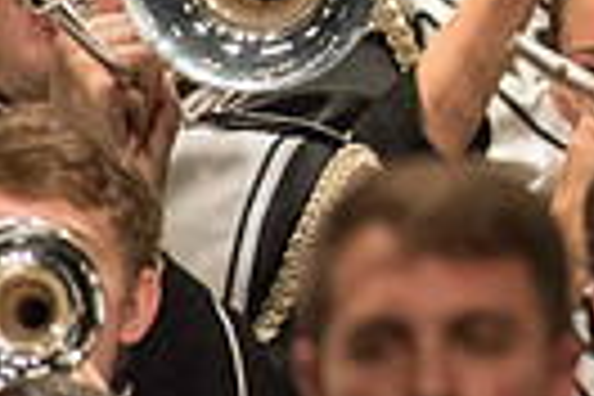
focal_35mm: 2645
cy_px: 7
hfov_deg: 0.8
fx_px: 43639
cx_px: 1300
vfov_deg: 0.5
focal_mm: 600
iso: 4000
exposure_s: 1/320
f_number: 5.6
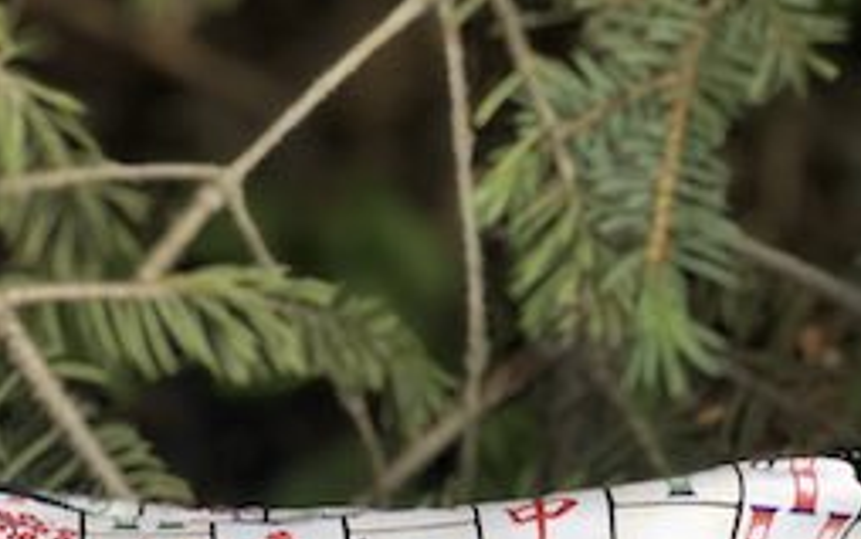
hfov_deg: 13.5
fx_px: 3568
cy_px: 803
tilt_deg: -67.6
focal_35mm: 152
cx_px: -61
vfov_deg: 8.5
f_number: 2.8
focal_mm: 6.6
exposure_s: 1/40
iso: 20
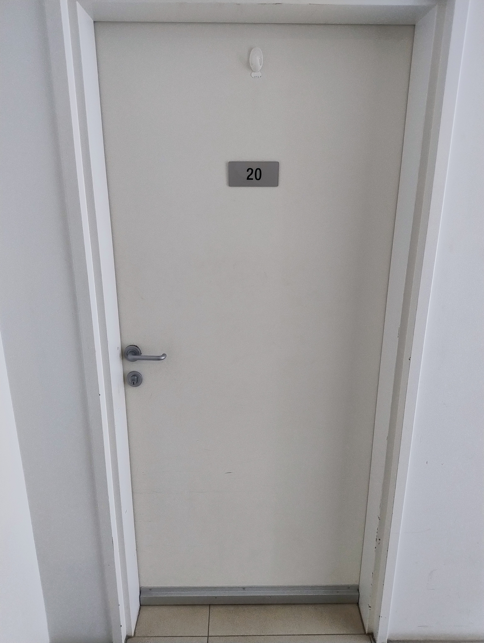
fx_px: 446
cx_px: 242
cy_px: 322
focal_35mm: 24
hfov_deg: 56.9
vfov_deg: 71.5
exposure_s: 1/50
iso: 488
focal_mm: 5.56
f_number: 1.8
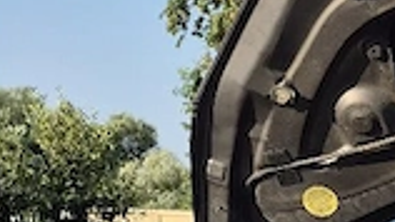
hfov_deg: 14.6
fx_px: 1331
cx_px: 732
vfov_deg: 8.2
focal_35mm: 127
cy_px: 664
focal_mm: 5.4
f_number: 1.8
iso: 25
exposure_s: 1/909
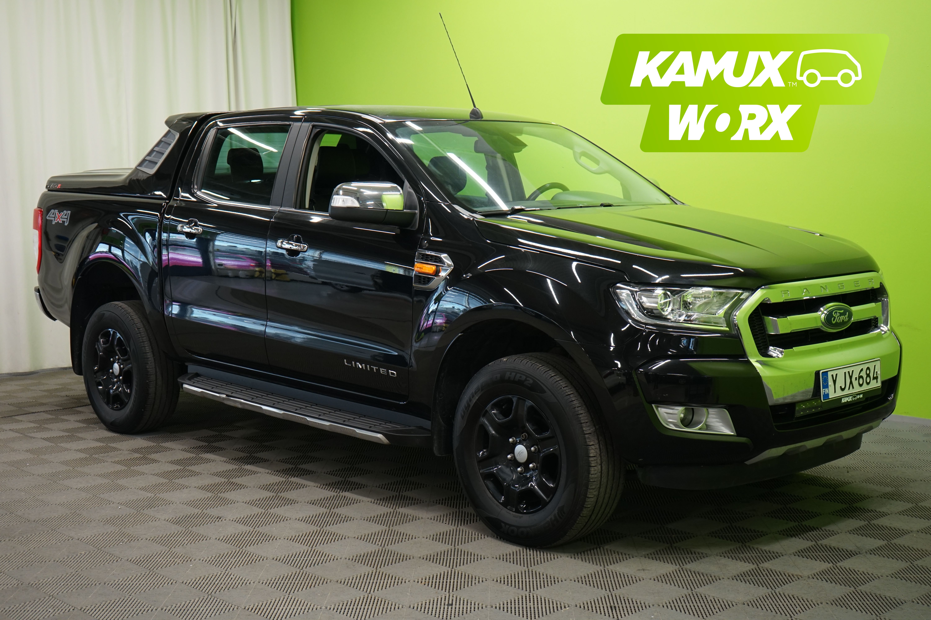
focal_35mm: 48
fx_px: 1241
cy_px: 310
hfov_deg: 41.1
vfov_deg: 28.1
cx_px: 466
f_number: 6.3
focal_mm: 48
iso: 800
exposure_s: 1/40
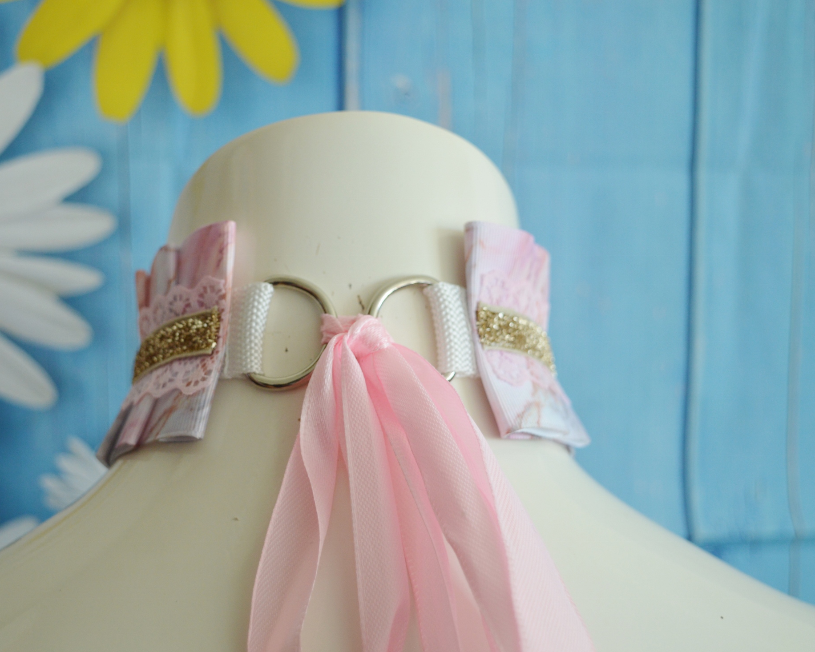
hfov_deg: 32.4
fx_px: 1399
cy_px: 327
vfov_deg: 26.2
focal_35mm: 58
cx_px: 342
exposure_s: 1/80
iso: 400
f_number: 4.5
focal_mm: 34
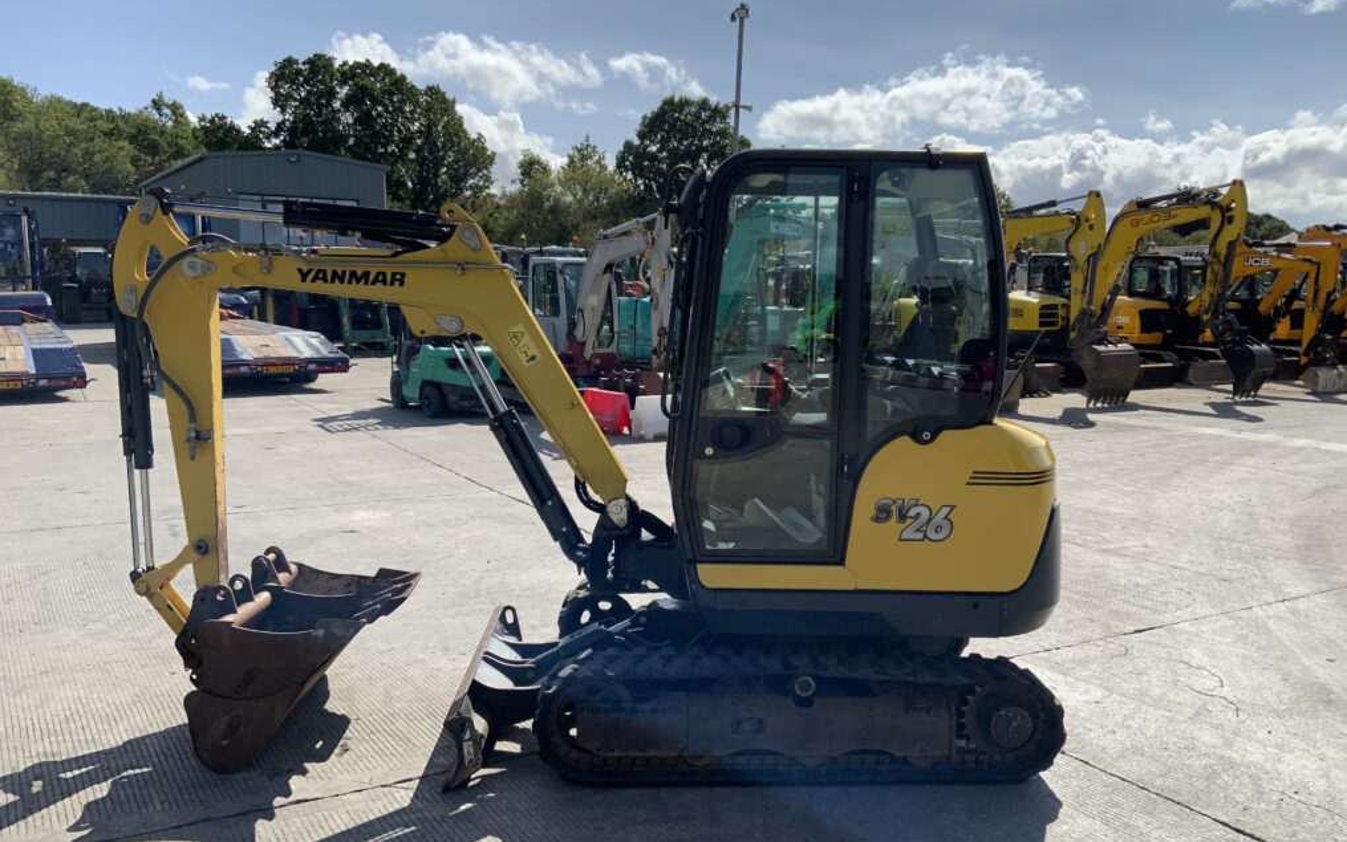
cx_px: 678
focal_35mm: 31
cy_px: 420
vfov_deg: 40.6
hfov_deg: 61.2
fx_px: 1138
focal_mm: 3
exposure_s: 1/2801
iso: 16
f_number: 1.8
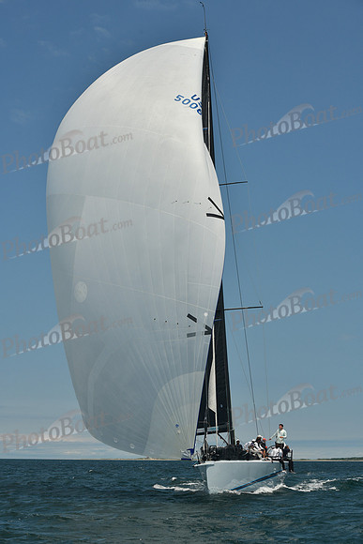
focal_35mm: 70
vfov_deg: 28.8
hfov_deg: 19.5
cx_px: 182
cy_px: 272
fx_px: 1058
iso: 320
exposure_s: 1/640
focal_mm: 70
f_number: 9
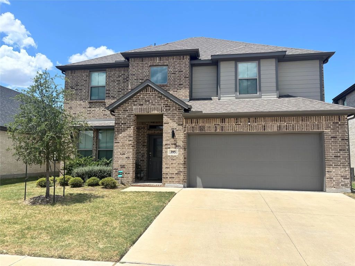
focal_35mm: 26
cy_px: 133
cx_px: 178
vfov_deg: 53.1
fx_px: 267
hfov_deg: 67.3
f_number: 1.6
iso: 50
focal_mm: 5.96
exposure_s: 1/3937
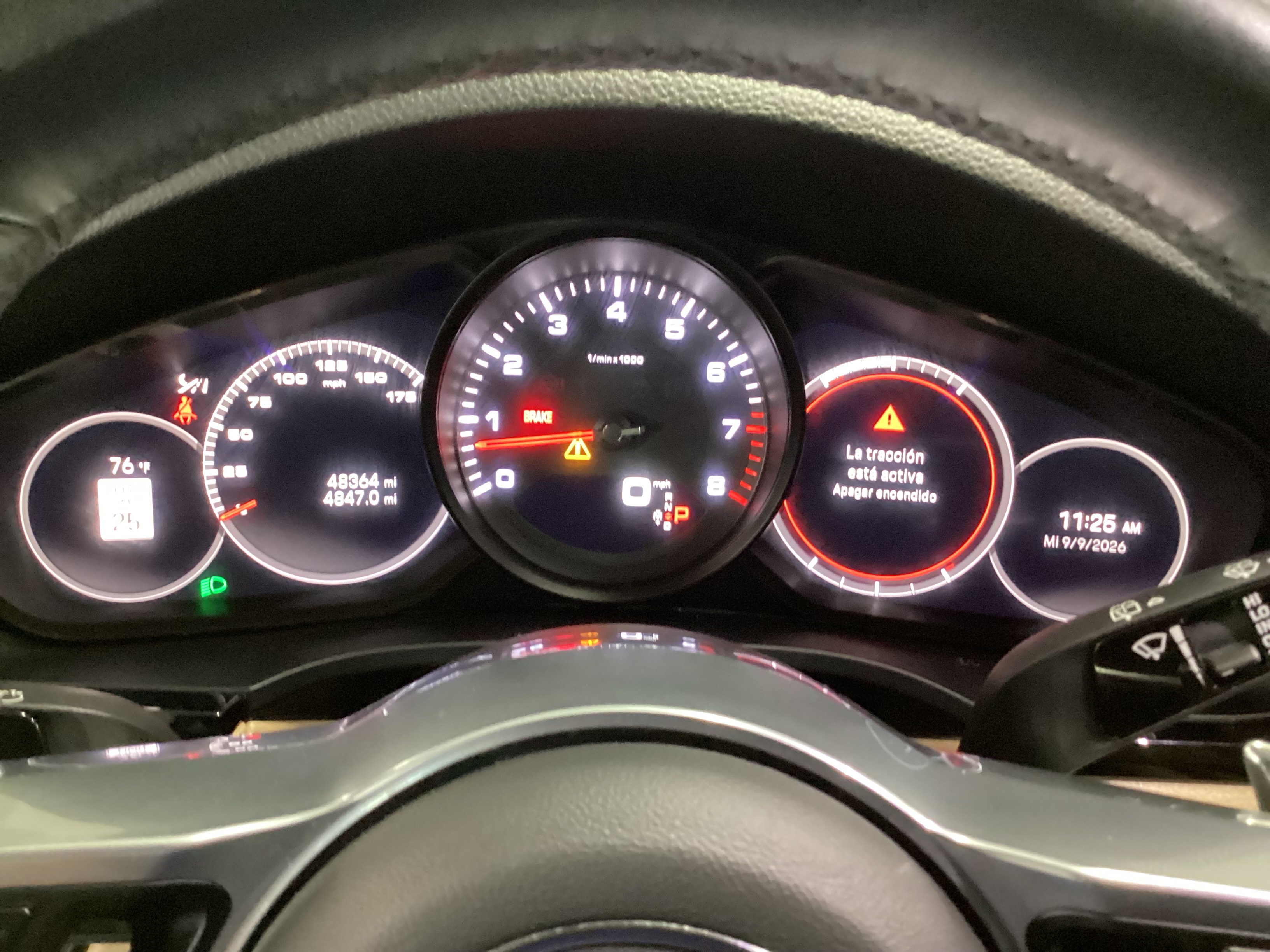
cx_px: 635
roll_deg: -2.0
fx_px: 1137
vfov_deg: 45.4
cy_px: 476
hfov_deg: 58.4
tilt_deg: -23.9
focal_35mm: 31
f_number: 2.4
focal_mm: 3.3
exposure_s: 1/20
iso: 800
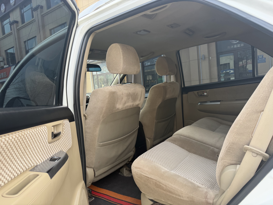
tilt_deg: -4.1
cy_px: 102
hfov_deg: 71.6
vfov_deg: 56.8
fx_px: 189
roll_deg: +5.9
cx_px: 136
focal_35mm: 24
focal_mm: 6.76
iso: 80
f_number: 1.78
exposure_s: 1/228
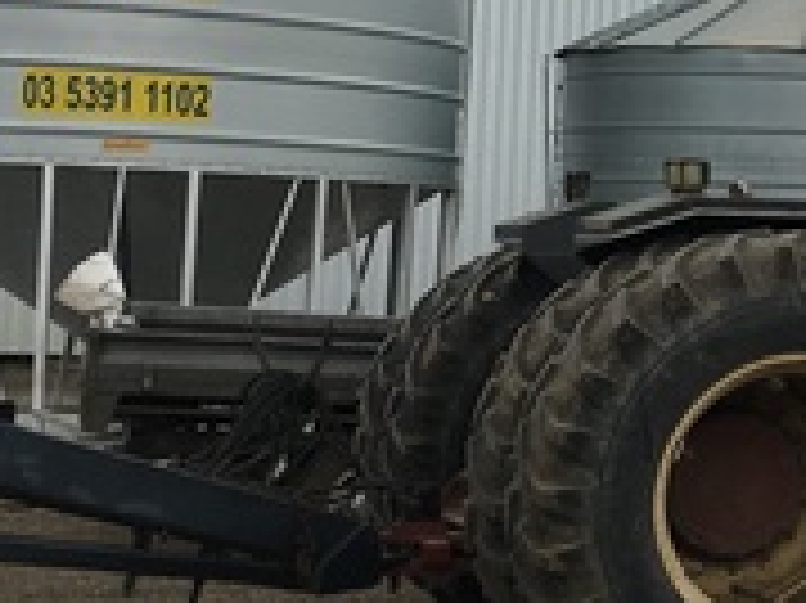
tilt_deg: +0.9
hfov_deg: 16.8
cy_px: 191
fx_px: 2490
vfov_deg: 13.8
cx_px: 1184
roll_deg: -2.2
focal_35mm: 107
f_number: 2.2
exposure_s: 1/1972
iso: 25
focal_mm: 4.15
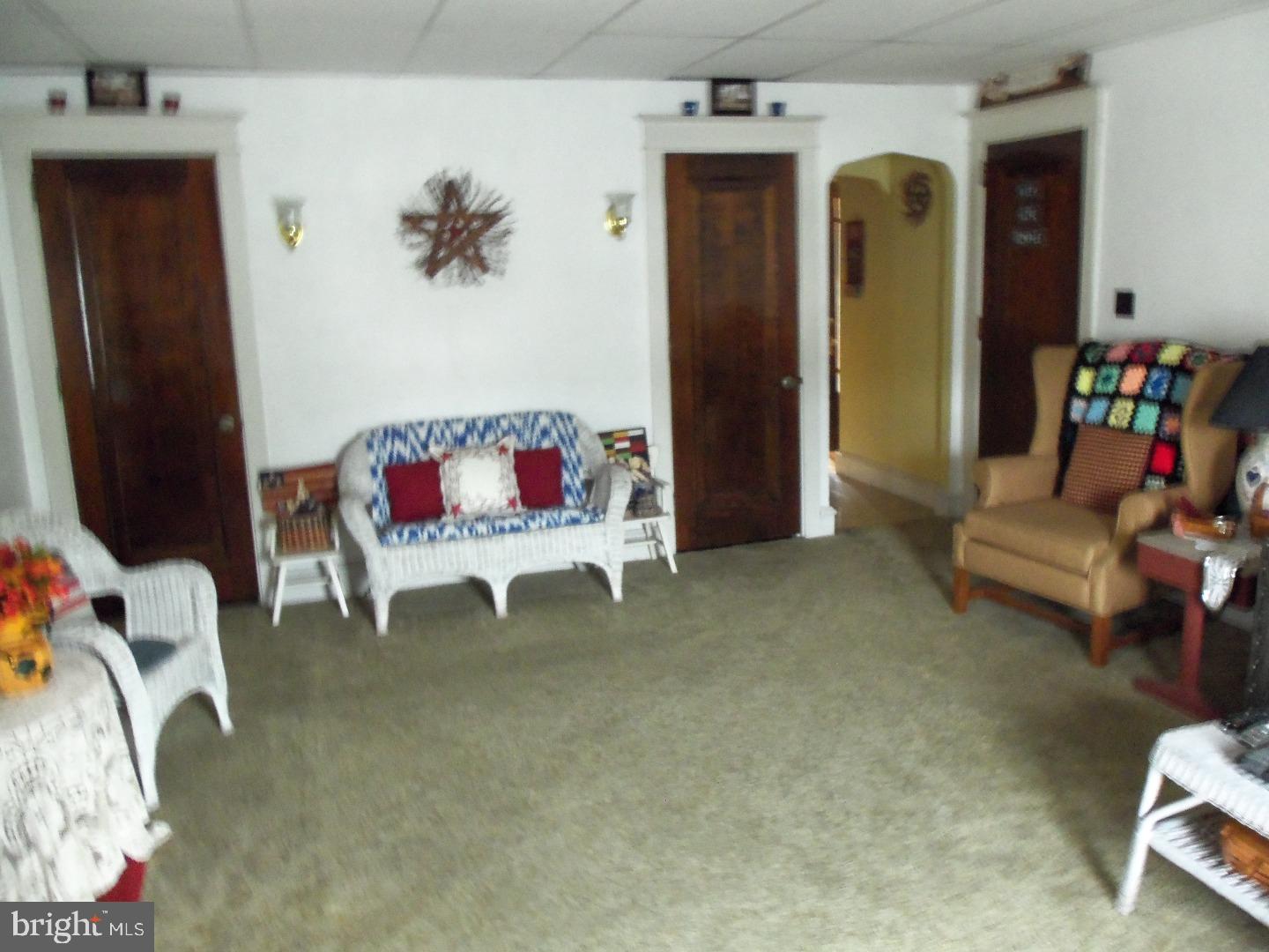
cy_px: 476
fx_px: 1063
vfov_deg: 48.2
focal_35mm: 29
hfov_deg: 61.7
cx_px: 634
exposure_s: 1/2.5
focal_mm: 5.2
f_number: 3.4
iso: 400
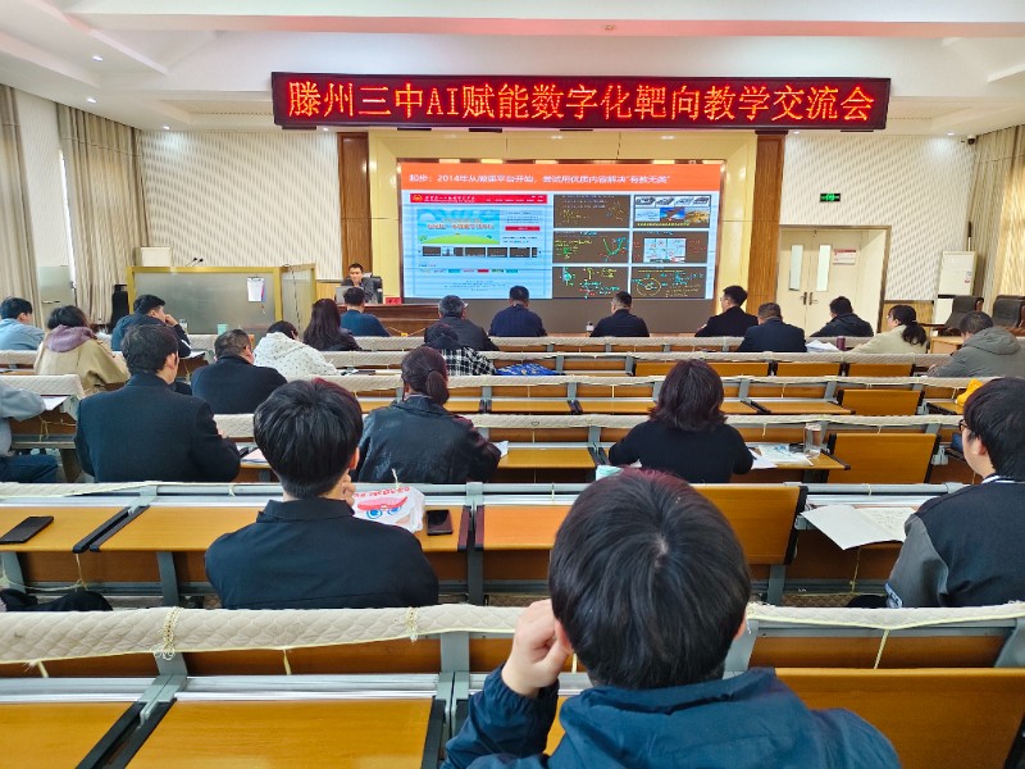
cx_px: 512
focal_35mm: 23
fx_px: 681
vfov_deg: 58.9
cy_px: 384
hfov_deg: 73.9
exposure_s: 1/100
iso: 105
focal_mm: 5.56
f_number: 1.88
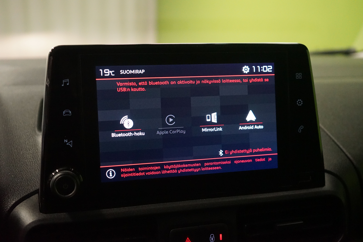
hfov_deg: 45.4
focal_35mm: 43
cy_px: 121
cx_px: 182
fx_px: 434
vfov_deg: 31.2
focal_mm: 43
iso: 6400
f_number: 4.5
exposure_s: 1/160
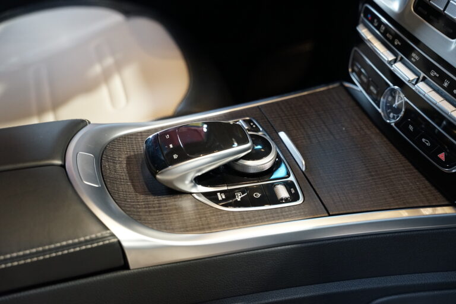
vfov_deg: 31.3
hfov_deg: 45.6
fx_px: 542
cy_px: 152
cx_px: 228
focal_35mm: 43
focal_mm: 42.8
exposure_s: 1/80
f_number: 2.8
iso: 2500
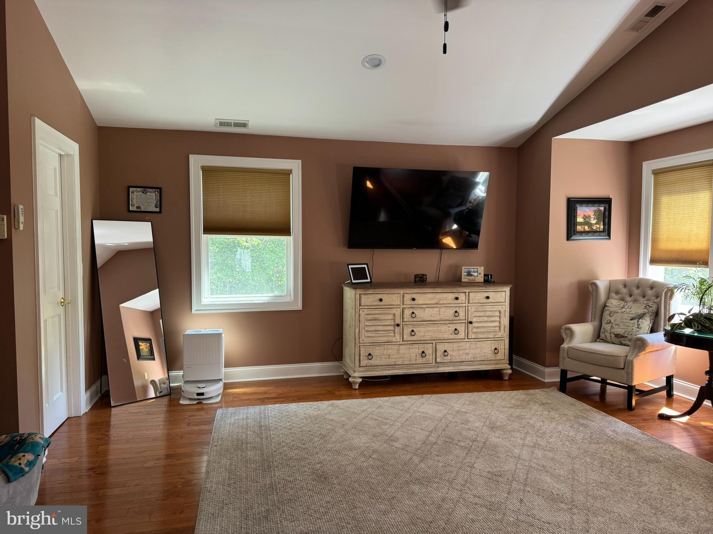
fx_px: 494
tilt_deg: -3.2
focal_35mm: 24
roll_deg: -0.4
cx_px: 356
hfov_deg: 71.6
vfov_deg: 56.8
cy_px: 267
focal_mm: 6.76
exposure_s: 1/121
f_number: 1.78
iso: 160
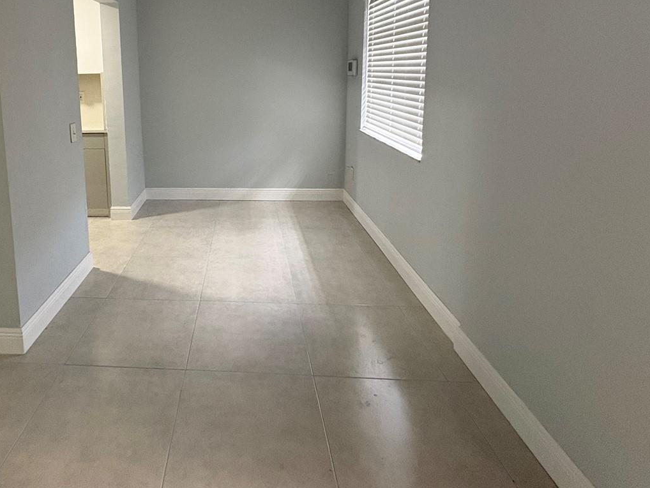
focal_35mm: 22
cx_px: 213
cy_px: 126
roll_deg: +2.2
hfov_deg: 73.9
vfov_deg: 58.2
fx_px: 413
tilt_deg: -6.8
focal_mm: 2.22
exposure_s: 1/60
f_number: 2.2
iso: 320
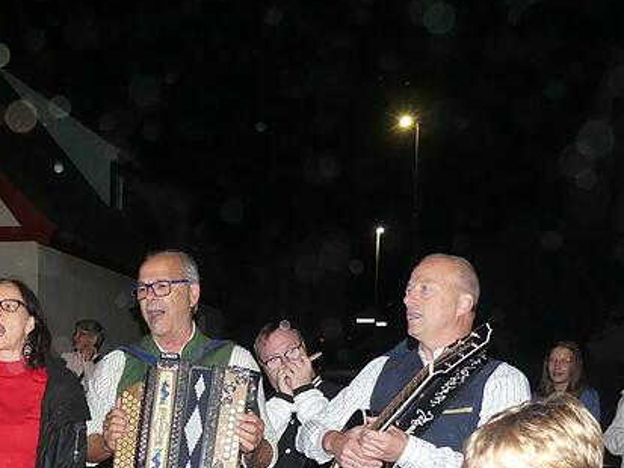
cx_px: 83
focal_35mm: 62
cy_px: 442
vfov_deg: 22.9
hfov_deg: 30.1
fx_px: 1118
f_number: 2.8
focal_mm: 5.7
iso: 800
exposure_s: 1/60
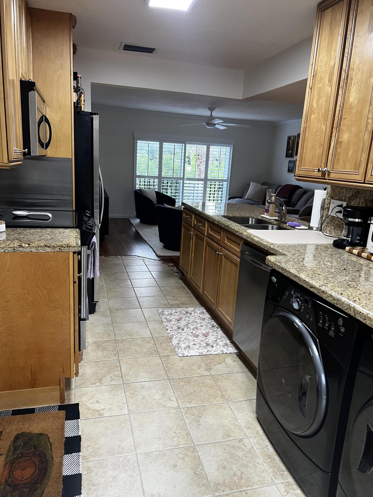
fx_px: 374
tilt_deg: -12.3
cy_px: 248
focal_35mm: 26
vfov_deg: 67.3
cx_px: 186
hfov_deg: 53.1
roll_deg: -2.1
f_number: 1.5
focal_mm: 5.7
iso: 125
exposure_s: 1/60
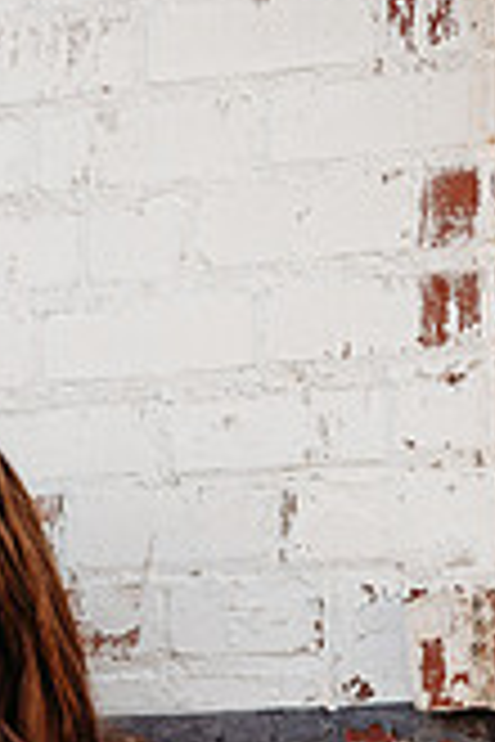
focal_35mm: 232
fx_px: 4785
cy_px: 832
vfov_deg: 8.8
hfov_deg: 5.9
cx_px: -153
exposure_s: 1/640
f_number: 2.2
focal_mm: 85
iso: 100
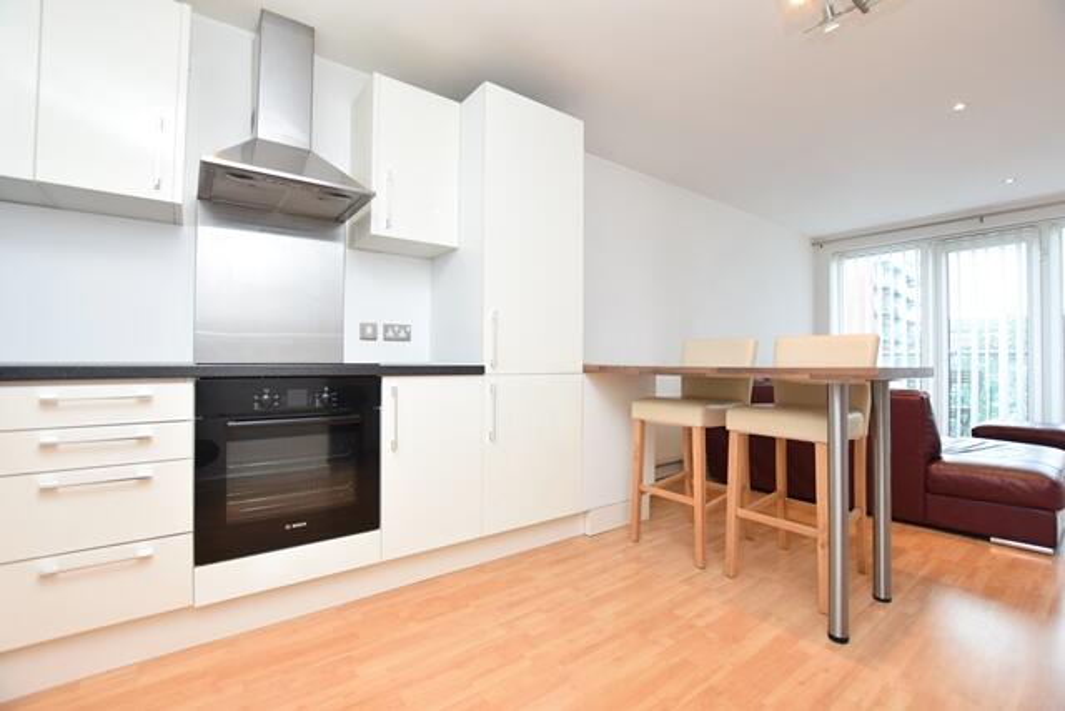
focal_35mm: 15
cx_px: 532
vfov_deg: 77.4
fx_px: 444
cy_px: 356
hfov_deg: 100.4
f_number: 5
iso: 800
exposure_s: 1/100
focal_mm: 10
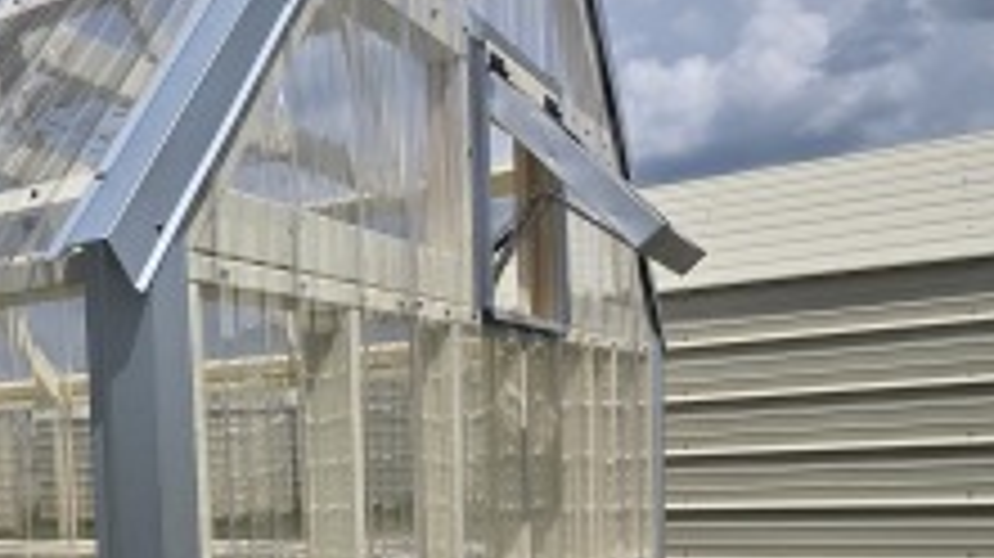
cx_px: 103
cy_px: 558
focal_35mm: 41
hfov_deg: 45.0
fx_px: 1080
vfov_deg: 27.3
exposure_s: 1/5422
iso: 40
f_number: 1.9
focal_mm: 2.2
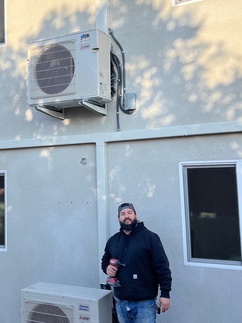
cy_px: 139
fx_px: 401
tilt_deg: +6.4
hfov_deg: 33.5
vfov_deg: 43.8
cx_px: 102
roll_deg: +0.9
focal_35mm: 43
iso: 50
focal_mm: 5.7
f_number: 1.5
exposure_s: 1/2632
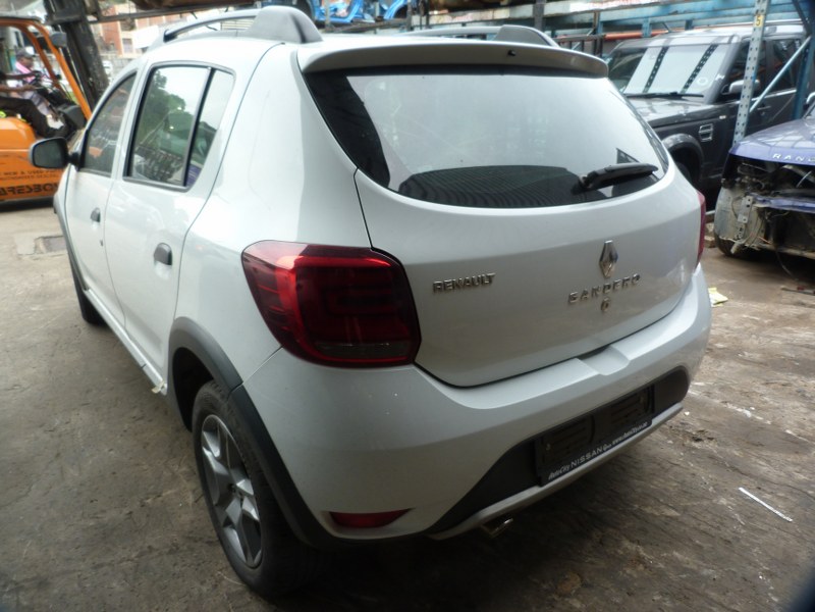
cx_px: 408
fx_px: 589
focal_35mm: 25
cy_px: 306
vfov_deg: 54.9
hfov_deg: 69.4
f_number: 2.8
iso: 80
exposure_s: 1/80
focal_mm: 4.5
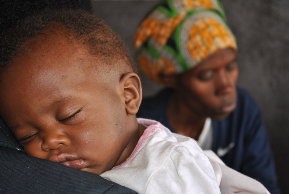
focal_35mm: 82
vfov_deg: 16.6
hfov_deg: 24.6
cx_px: 144
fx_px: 663
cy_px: 97
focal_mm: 55
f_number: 5.6
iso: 200
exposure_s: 1/60
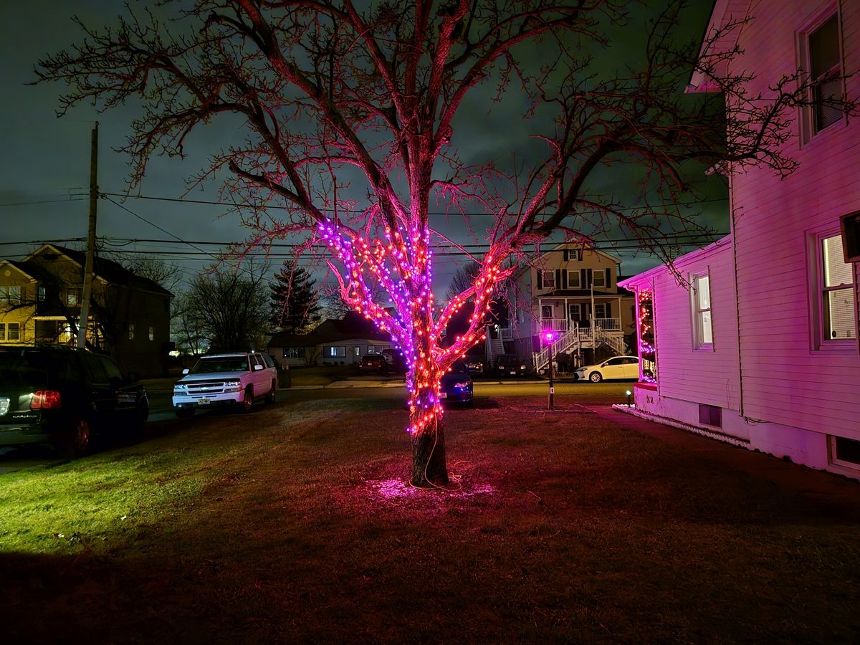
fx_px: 571
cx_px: 430
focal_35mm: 23
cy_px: 322
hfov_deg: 73.9
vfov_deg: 58.9
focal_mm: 5.4
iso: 3200
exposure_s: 1/15
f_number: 1.8
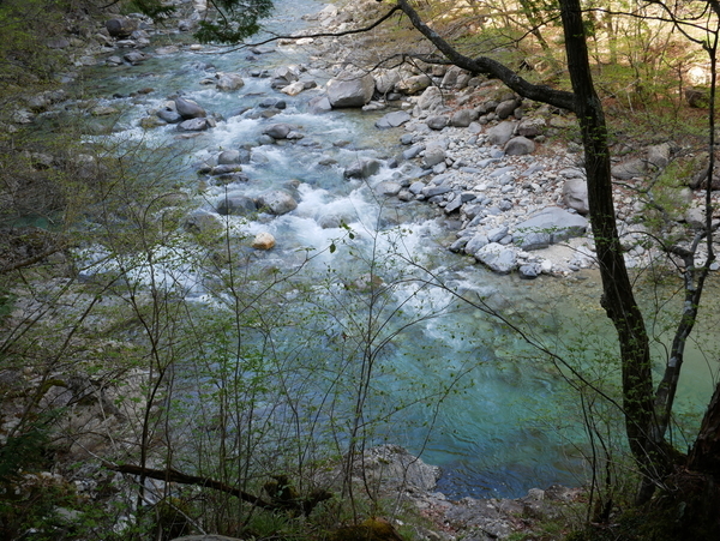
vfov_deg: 39.7
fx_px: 749
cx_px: 360
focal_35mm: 36
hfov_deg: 51.3
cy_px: 270
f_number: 8
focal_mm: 18
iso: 200
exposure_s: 1/25
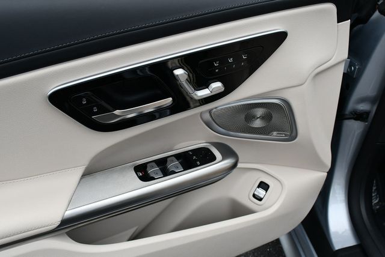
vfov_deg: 36.9
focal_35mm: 36
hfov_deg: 53.1
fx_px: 385
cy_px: 128
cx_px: 192
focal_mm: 18
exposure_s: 1/250
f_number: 6.3
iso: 200
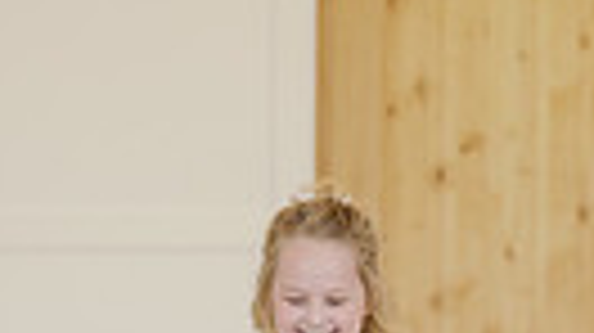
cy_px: 508
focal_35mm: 327
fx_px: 5146
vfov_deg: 3.7
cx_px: 324
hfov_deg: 6.6
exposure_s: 1/320
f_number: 2.8
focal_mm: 70
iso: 1250
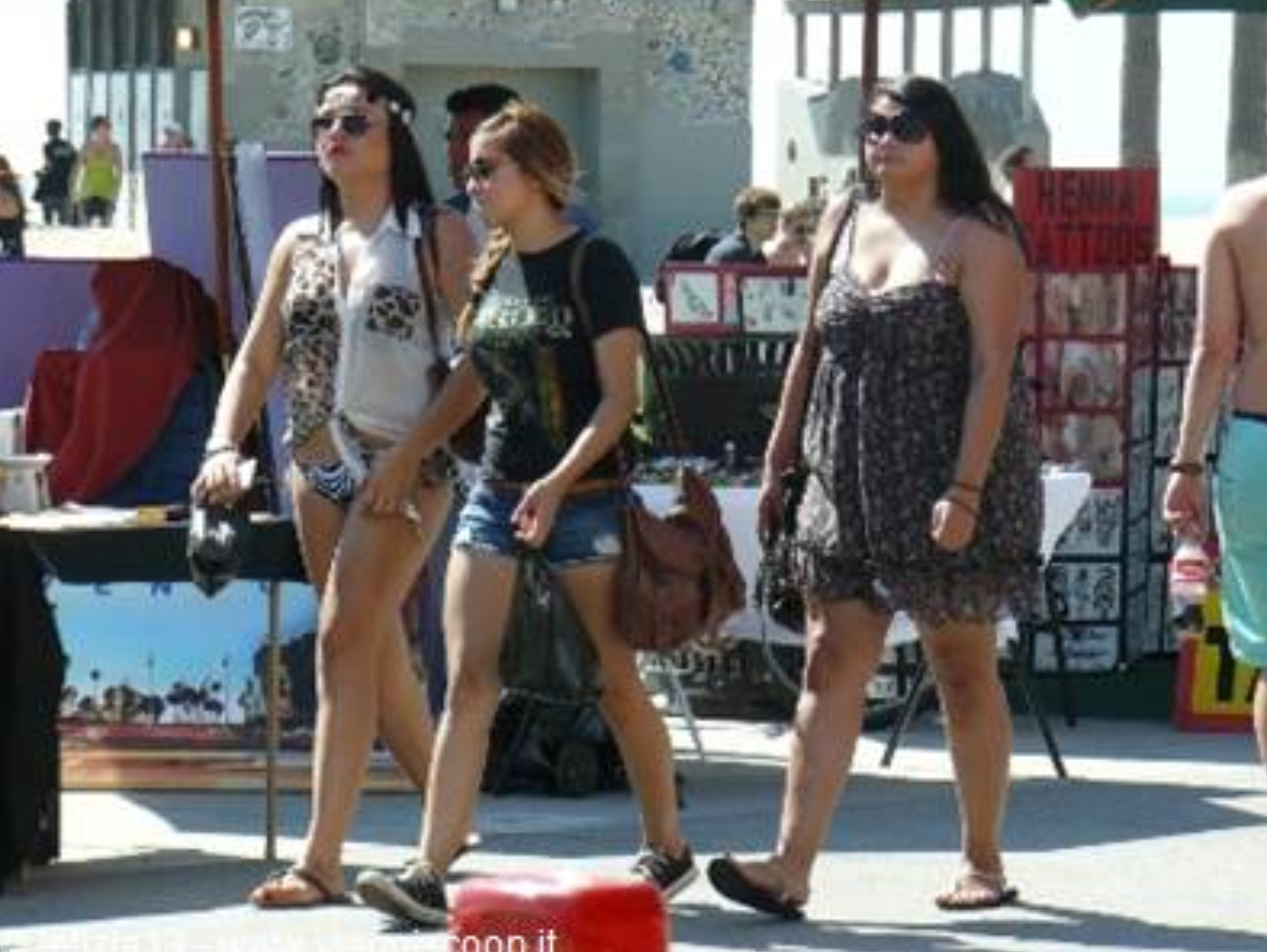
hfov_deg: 9.3
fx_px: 7801
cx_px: 756
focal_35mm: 213
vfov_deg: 7.0
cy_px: 389
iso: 100
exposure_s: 1/200
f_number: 5
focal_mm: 29.1
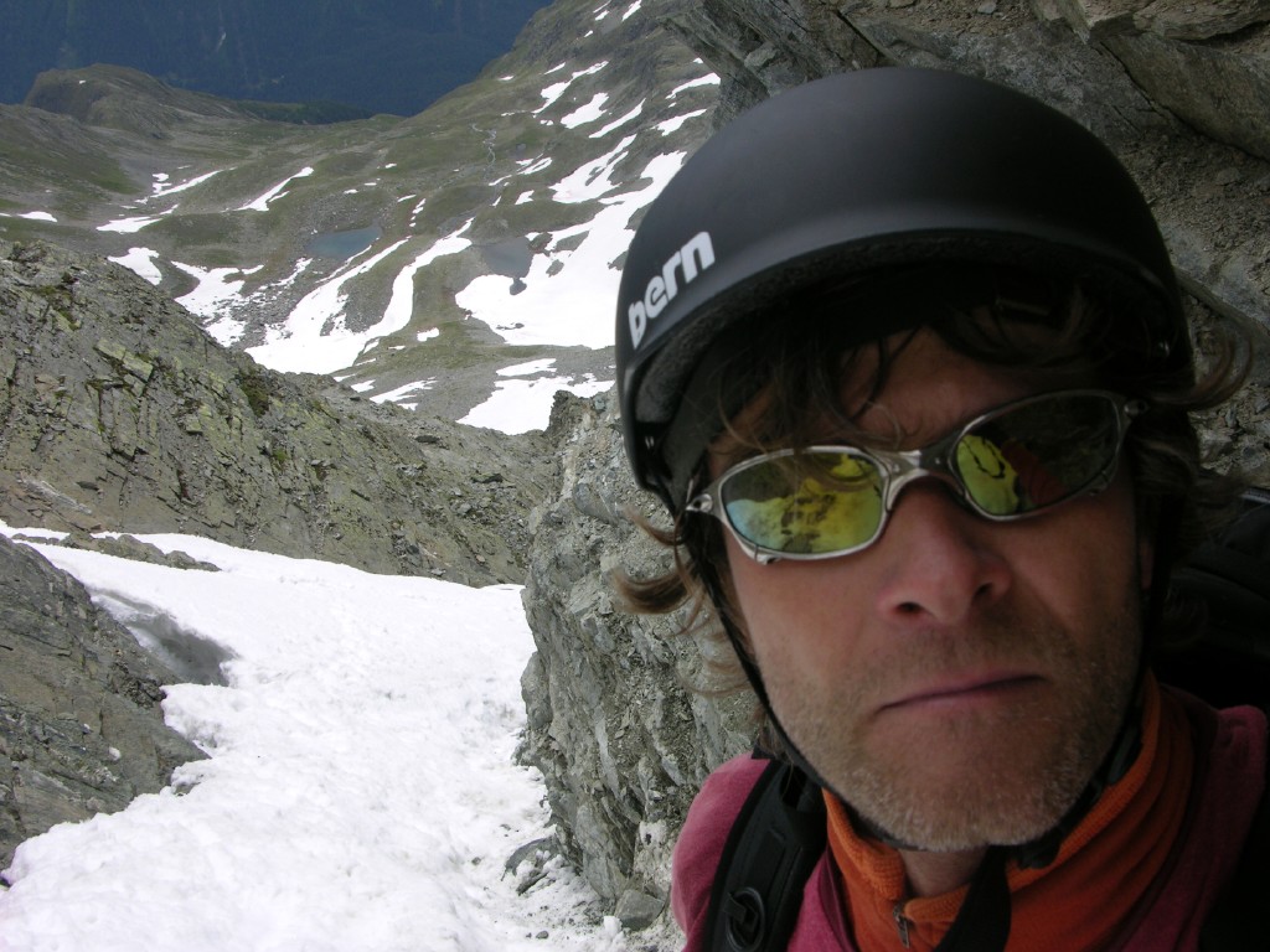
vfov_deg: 40.7
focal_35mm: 35
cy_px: 476
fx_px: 1284
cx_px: 635
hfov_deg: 52.6
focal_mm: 8.9
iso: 50
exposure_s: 1/280
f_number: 7.1
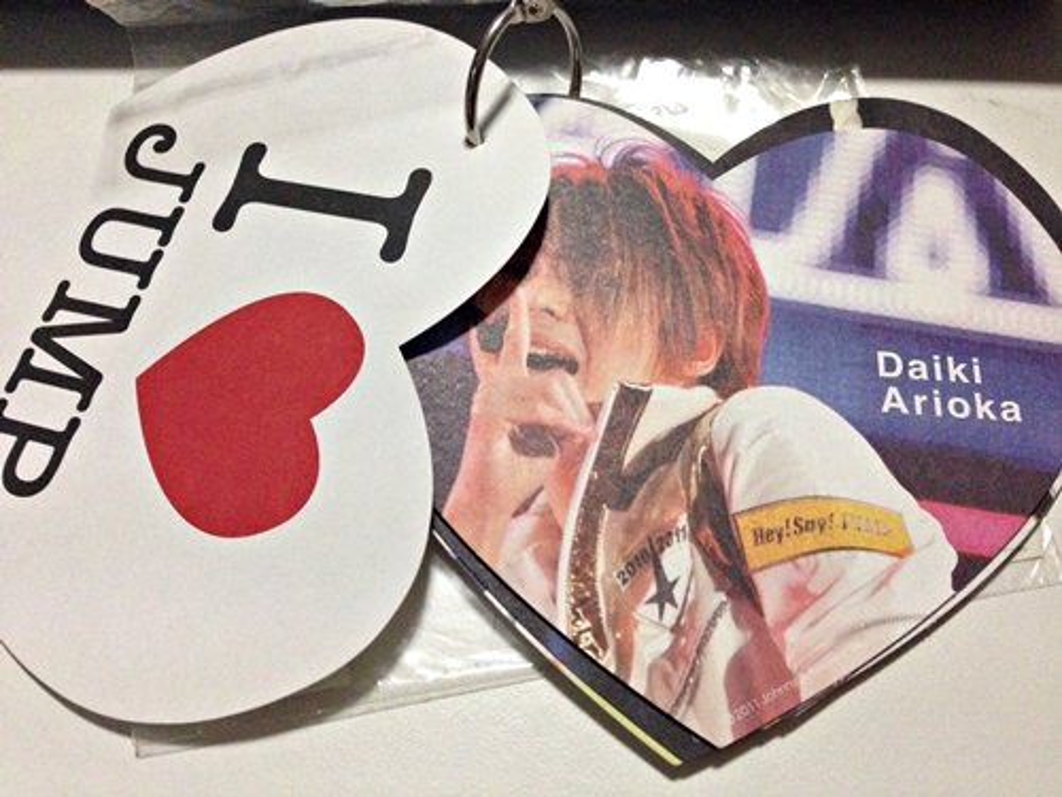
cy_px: 398
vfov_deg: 42.9
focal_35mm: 33
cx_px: 531
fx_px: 1012
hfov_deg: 55.4
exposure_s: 1/15
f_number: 2.4
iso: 500
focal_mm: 4.12
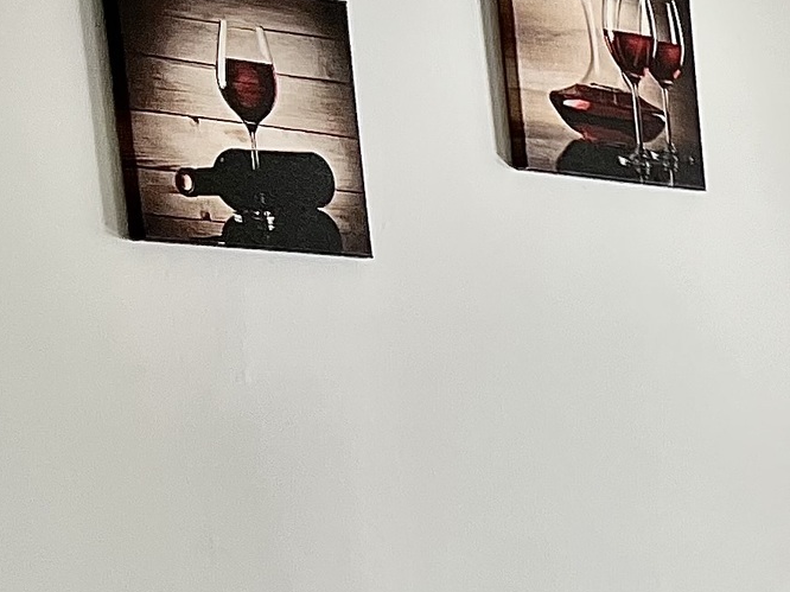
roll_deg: +0.0
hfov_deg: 13.2
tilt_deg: -12.1
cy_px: 1112
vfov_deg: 11.4
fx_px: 2738
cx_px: 1758
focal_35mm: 120
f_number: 1.5
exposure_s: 1/121
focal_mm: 5.7
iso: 40
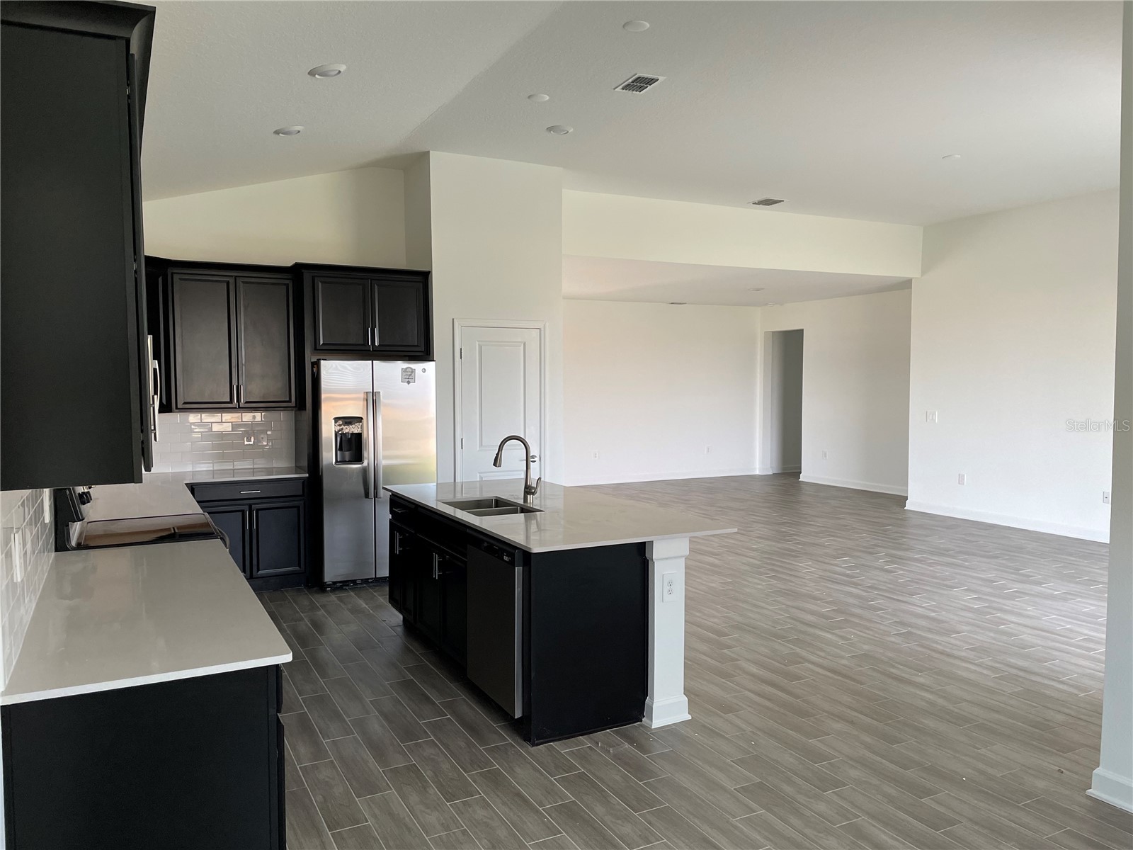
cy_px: 425
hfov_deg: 67.3
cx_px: 566
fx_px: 851
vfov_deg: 53.1
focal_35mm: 26
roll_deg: +0.4
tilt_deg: -2.9
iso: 125
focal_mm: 4.2
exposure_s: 1/121
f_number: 1.6
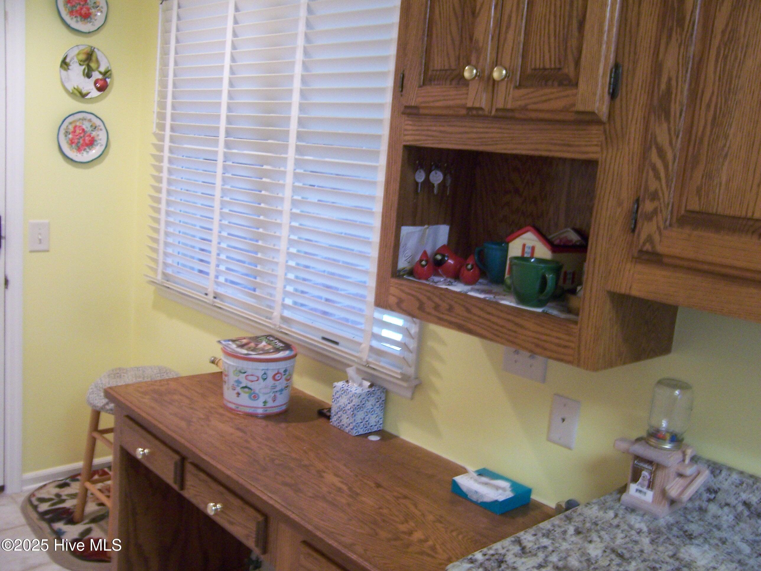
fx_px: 725
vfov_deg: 42.9
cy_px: 286
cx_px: 380
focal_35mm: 33
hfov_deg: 55.4
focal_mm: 5.5
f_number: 3.4
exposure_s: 1/10
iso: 140
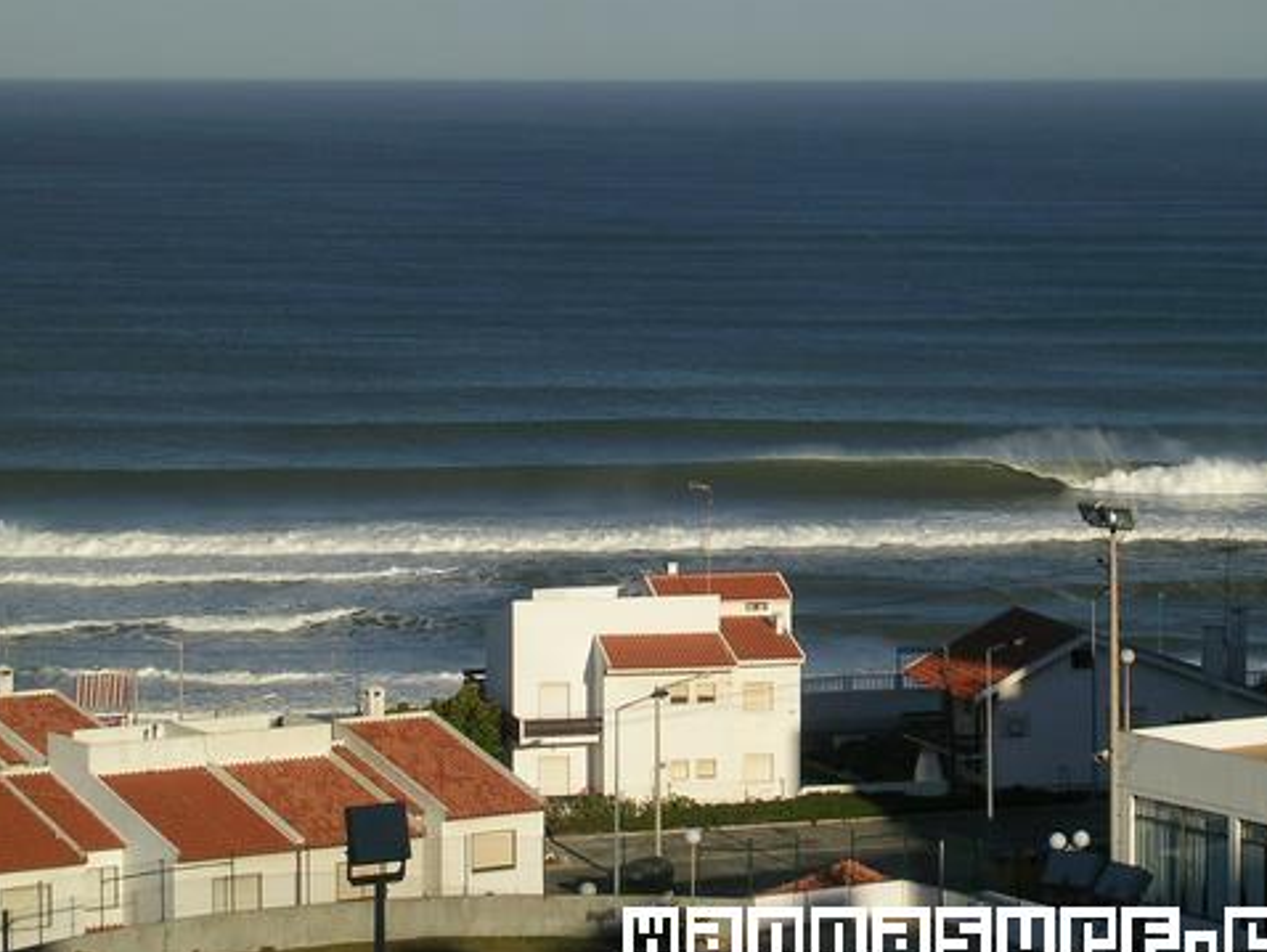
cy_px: 451
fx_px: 4834
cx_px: 720
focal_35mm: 132
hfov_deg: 14.9
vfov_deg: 11.2
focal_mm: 17.4
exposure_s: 1/621
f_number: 4.9
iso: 50
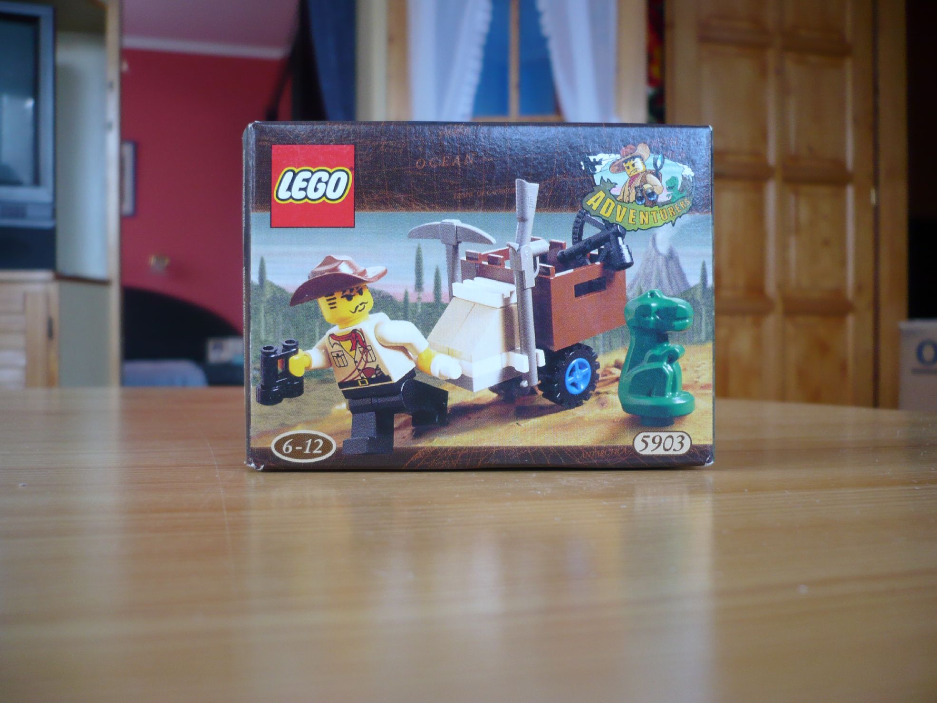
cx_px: 468
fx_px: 947
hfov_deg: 52.6
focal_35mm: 35
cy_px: 352
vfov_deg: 40.7
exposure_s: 1/25
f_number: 2.8
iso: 100
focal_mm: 5.8
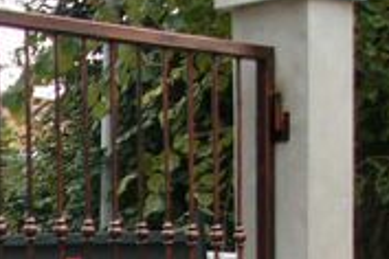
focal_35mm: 169
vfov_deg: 7.7
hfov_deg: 10.9
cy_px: 553
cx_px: -440
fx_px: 1826
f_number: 2.8
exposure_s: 1/60
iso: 50
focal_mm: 6
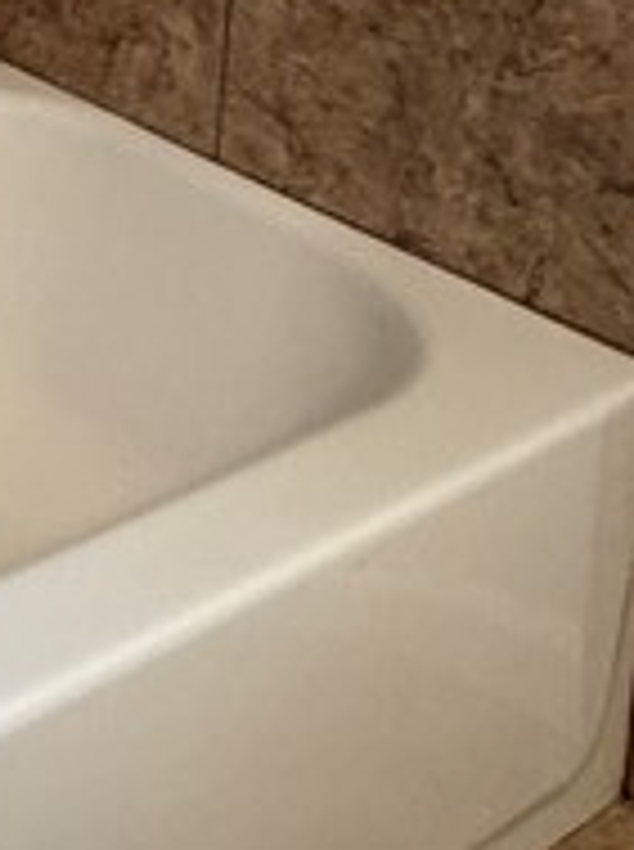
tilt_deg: -4.8
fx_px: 1862
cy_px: -490
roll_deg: -3.4
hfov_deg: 16.3
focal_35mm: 76
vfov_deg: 21.0
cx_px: -495
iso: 320
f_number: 2.2
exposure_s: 1/60
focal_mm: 2.22
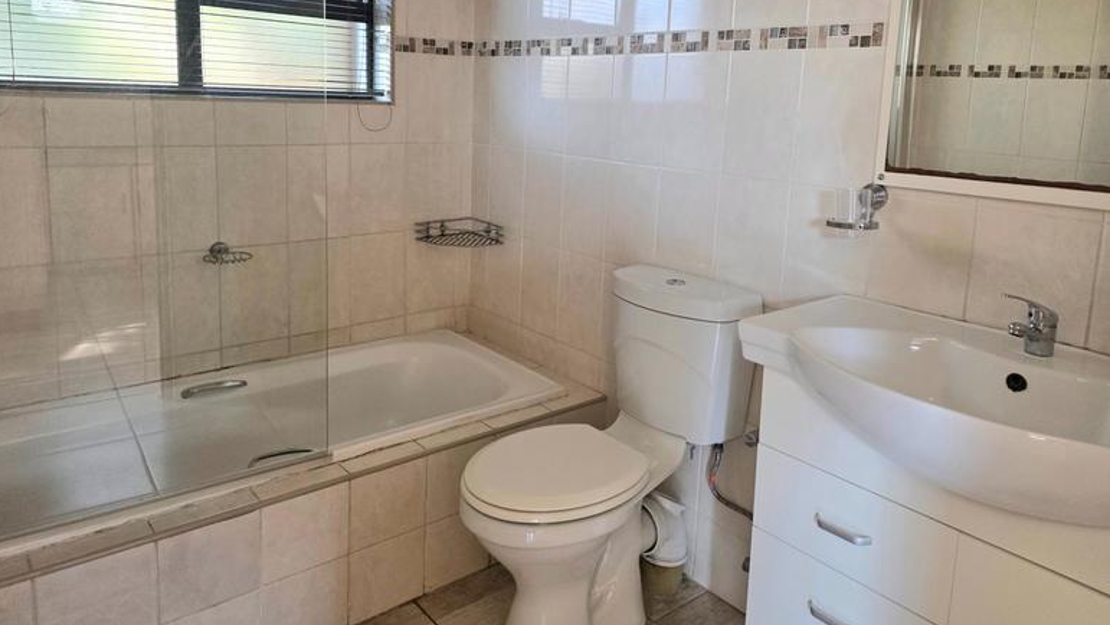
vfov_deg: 43.8
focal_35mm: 26
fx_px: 765
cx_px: 547
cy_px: 207
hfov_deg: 71.9
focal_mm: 6.3
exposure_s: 1/101
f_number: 1.7
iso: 125
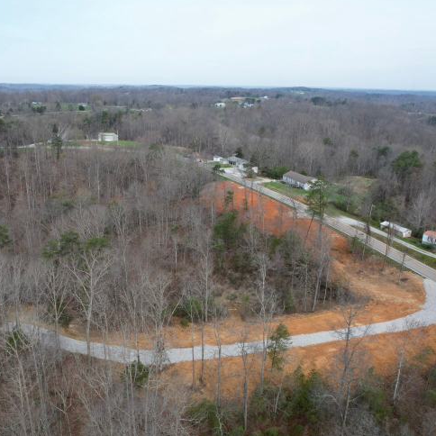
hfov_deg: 55.4
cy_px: 219
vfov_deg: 55.6
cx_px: 184
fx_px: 413
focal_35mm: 29
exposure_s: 1/1000
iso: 100
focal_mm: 8.38
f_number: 2.8
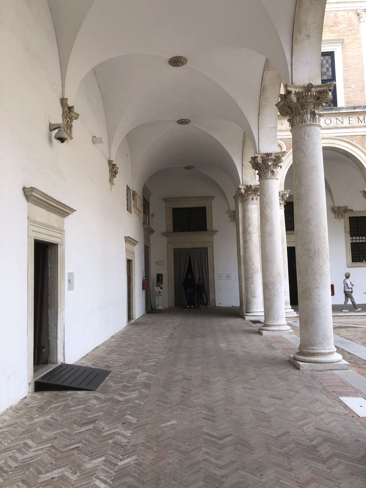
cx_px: 183
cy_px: 244
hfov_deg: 49.7
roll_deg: +1.7
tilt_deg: +5.7
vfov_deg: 63.4
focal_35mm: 28
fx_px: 395
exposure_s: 1/120
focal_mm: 4
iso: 25
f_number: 1.8
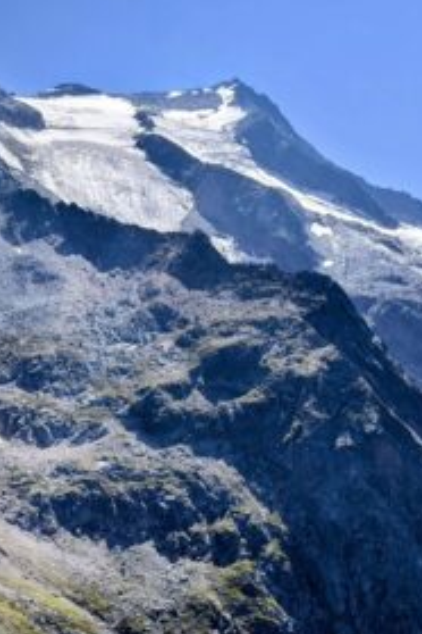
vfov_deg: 32.3
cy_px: 522
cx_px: 504
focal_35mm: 60
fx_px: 1055
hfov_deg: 21.1
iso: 50
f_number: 1.75
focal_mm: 8.67
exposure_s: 1/2105
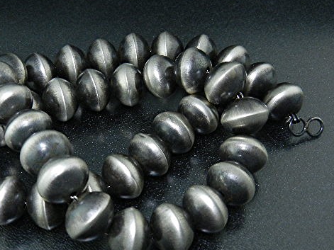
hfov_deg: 36.0
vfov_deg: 27.4
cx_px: 130
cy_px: 159
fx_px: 511
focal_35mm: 53
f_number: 7.4
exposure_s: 1/30
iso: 529
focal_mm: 7.1
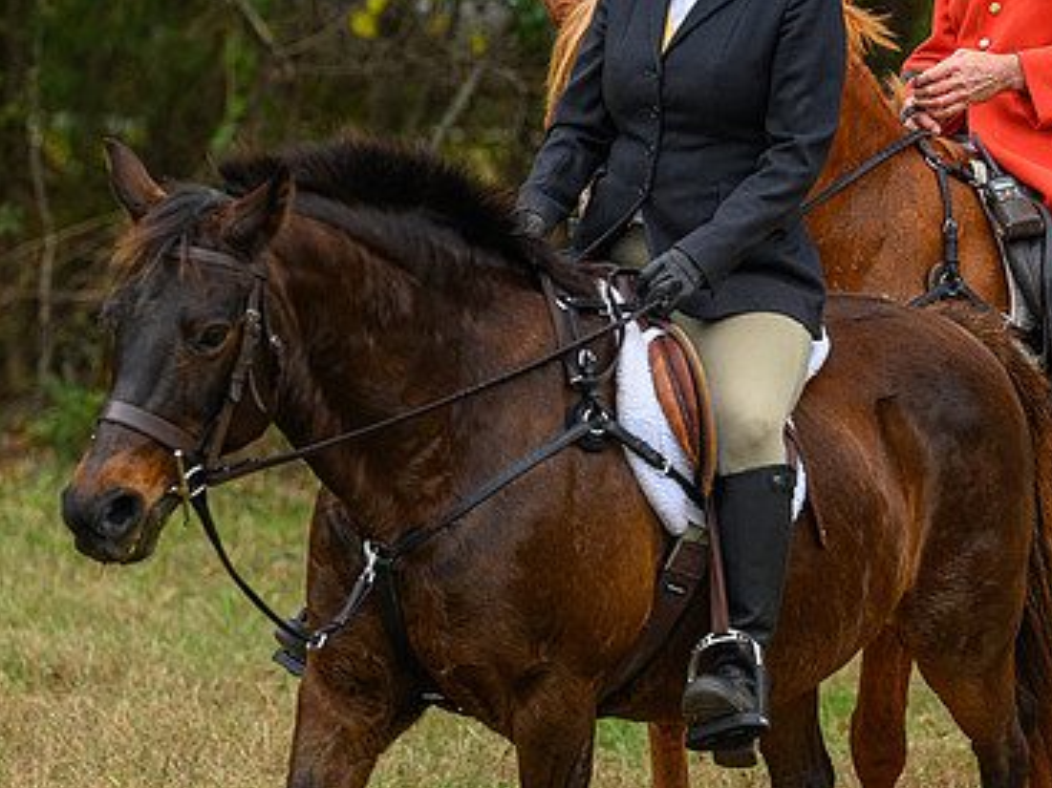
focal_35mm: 214
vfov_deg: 6.9
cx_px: 618
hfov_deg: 9.2
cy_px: 173
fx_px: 6501
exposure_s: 1/1000
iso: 1250
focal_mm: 120
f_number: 3.2
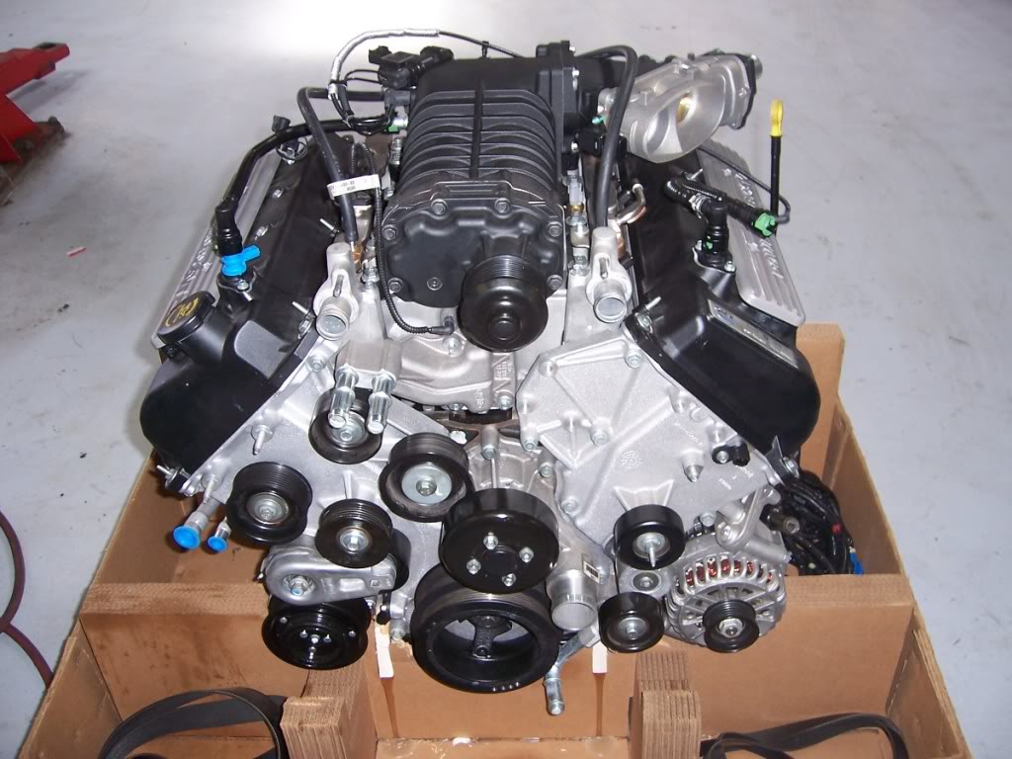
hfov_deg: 51.4
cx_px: 506
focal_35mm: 36
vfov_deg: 39.7
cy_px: 380
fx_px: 1052
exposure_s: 1/60
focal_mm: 6
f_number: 3
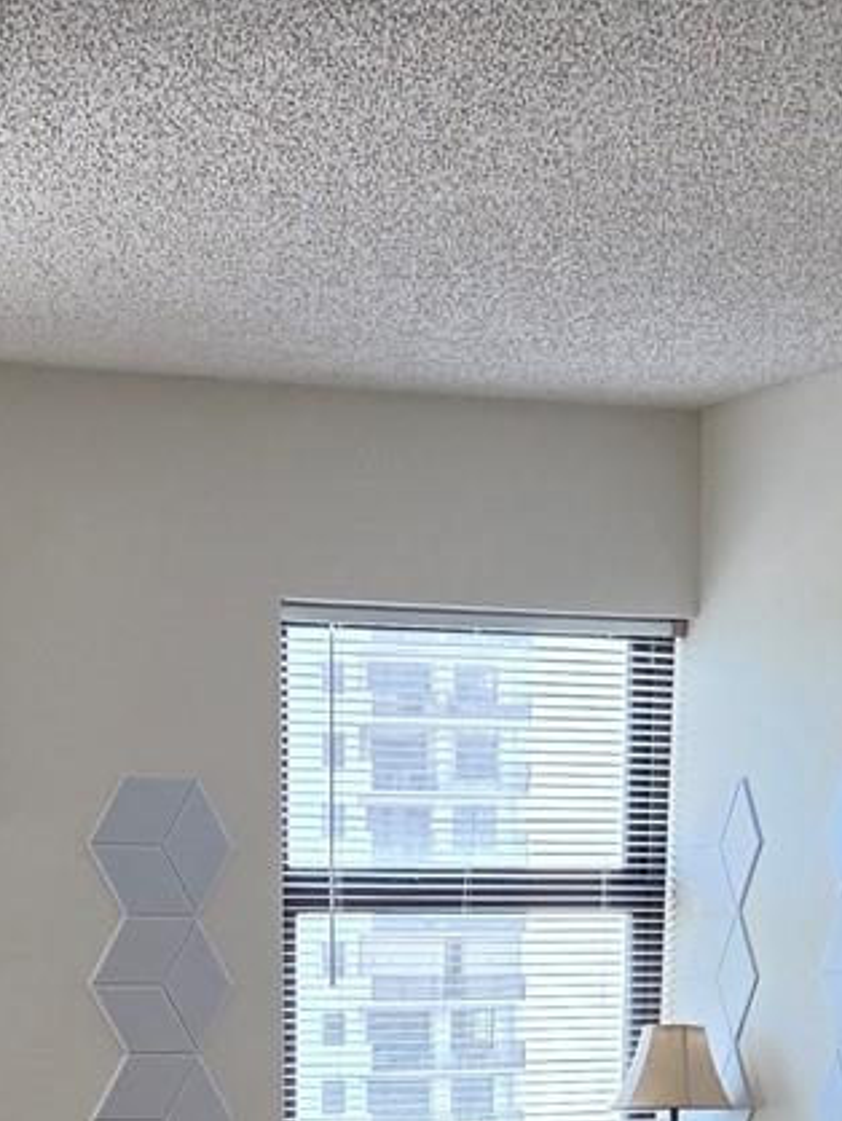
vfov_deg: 20.0
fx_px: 2851
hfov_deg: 16.8
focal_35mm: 88
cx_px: 333
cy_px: 1542
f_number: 1.8
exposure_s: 1/180
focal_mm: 5.4
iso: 80
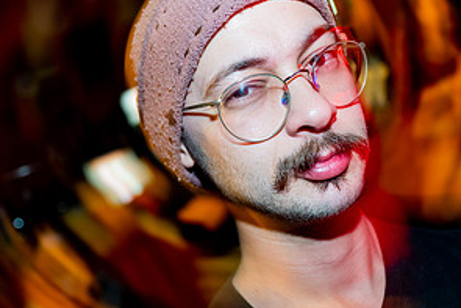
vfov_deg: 29.9
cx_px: 222
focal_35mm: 45
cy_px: 170
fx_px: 577
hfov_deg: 43.6
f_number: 2.8
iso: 1250
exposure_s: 1/15
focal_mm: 22.9
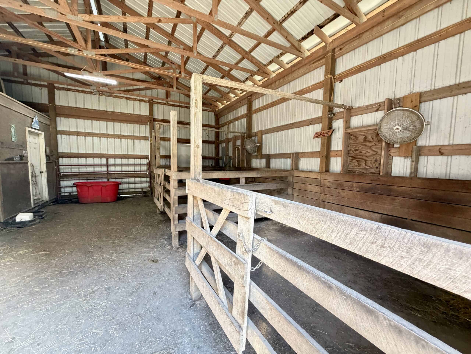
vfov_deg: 85.7
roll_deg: -0.4
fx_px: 190
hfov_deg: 102.1
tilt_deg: -4.2
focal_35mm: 14
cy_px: 177
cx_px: 236
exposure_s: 1/60
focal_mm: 2.22
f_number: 2.2
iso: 500
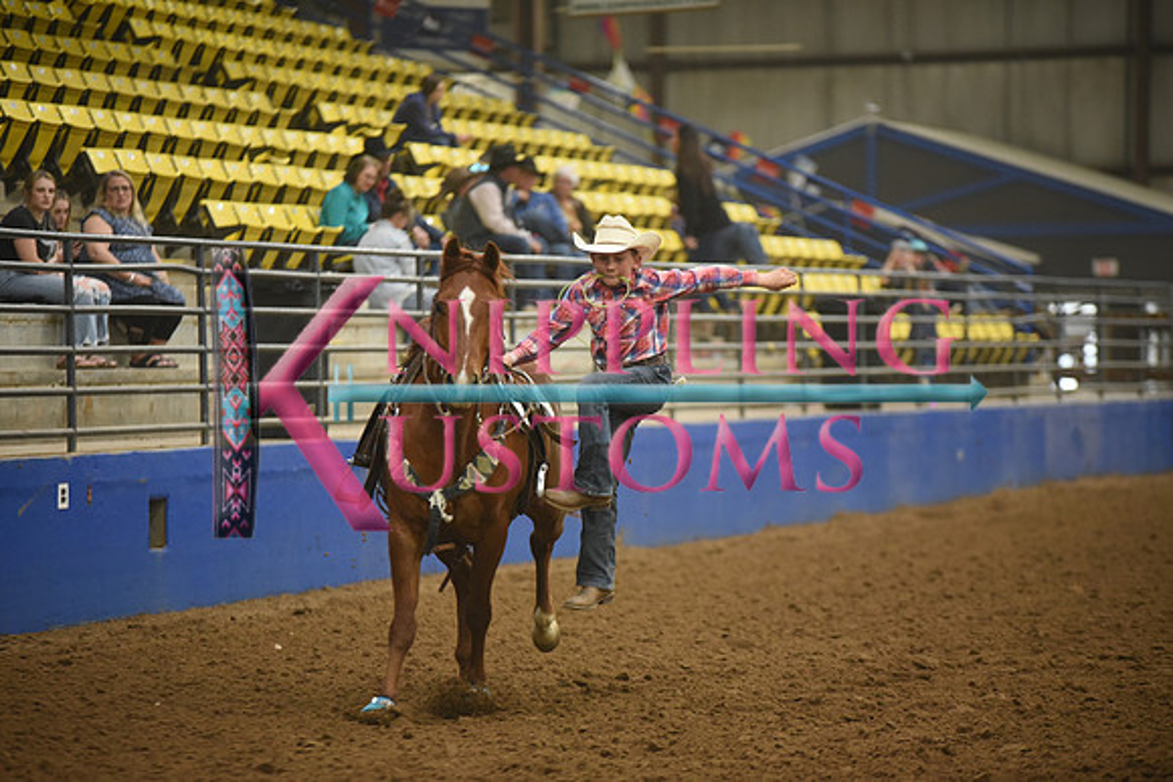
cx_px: 586
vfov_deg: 7.4
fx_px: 6029
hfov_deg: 11.1
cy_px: 391
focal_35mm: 185
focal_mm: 185
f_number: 2.8
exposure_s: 1/400
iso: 3200
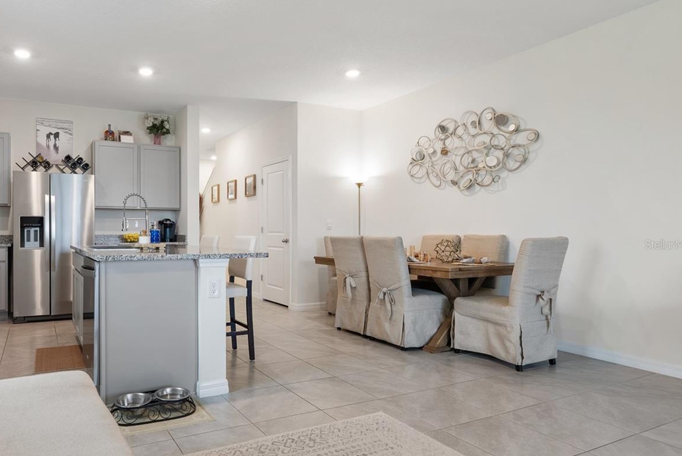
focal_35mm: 22
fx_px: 417
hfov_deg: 76.1
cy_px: 244
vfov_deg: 57.2
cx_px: 229
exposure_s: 1/4
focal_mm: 16
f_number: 9
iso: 250
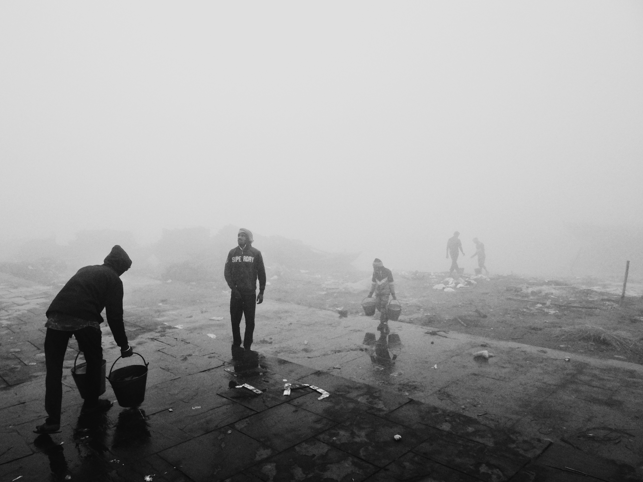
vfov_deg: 54.9
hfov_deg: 69.1
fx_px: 464
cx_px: 280
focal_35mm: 25
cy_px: 242
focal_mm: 15
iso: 800
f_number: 5
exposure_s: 1/160
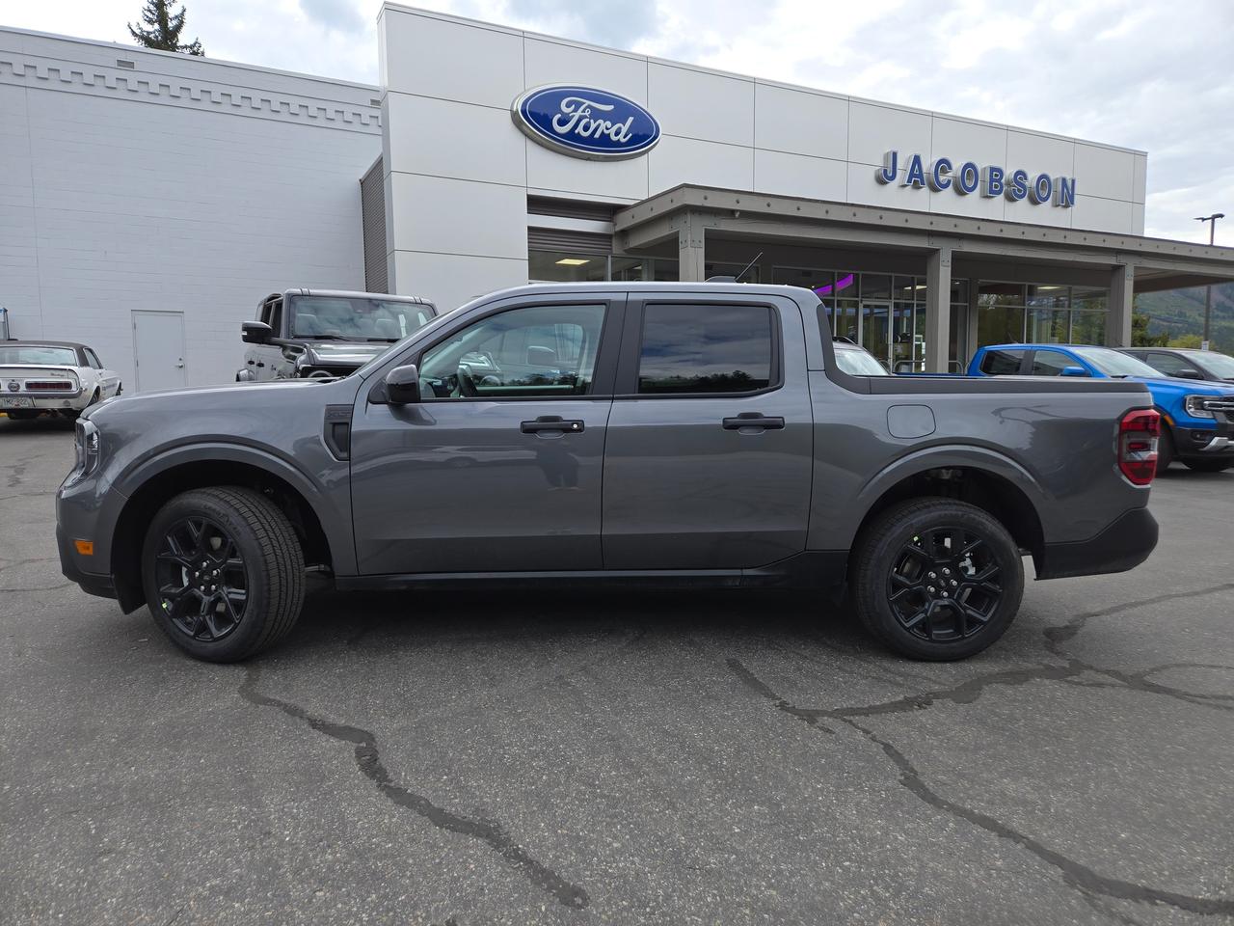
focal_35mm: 23
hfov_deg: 73.9
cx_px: 617
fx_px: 820
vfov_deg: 58.9
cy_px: 463
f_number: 1.8
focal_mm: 5.4
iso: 25
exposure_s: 1/814
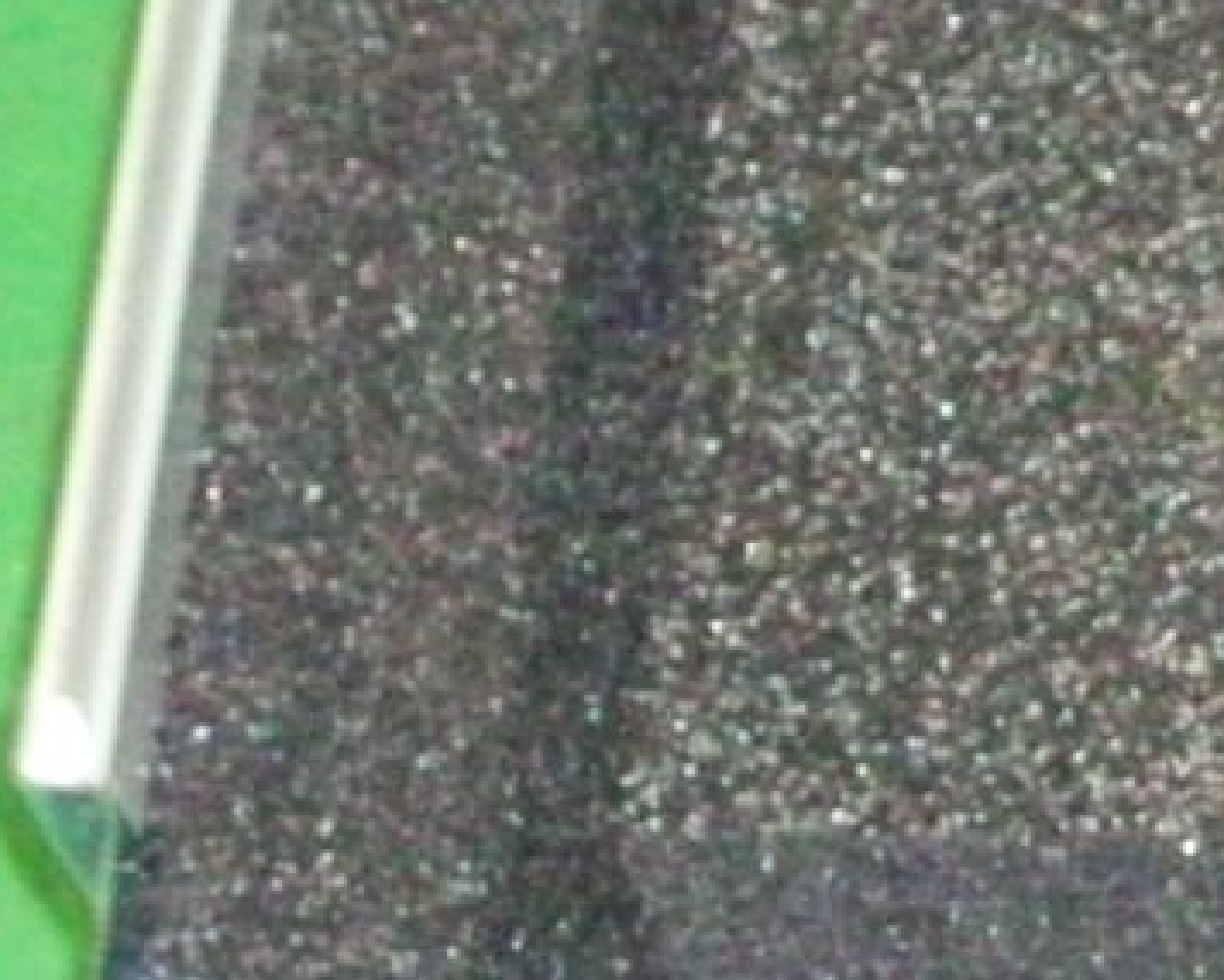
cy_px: -7
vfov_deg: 6.5
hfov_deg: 7.6
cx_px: 2922
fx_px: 8552
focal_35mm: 236
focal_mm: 7.1
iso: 320
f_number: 3.2
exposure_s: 1/65.1
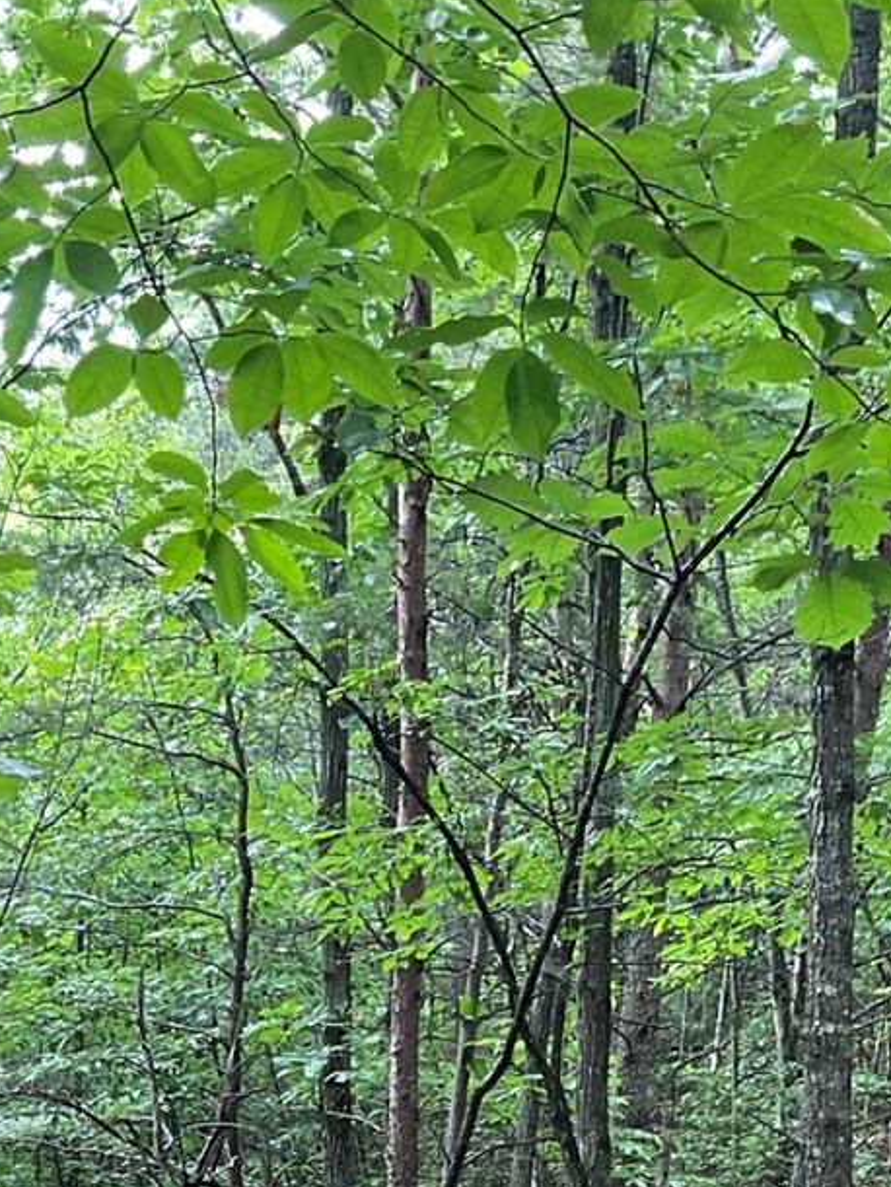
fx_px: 2504
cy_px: 1354
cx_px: 342
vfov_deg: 24.6
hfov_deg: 20.1
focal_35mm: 73
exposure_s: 1/60
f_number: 1.8
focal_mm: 3
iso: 64
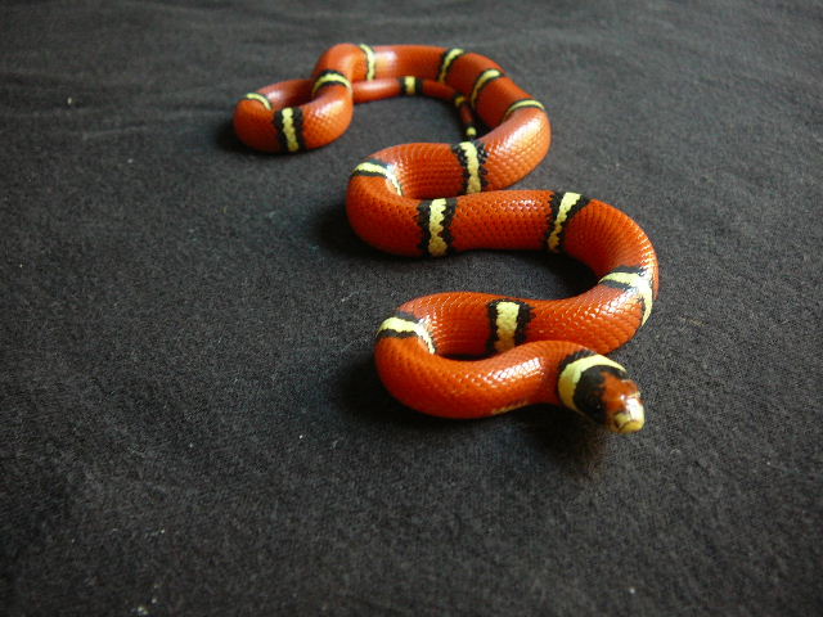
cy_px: 308
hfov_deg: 52.6
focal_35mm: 35
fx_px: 832
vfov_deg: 40.7
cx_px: 412
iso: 200
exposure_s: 1/8
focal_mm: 5.2
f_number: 2.8
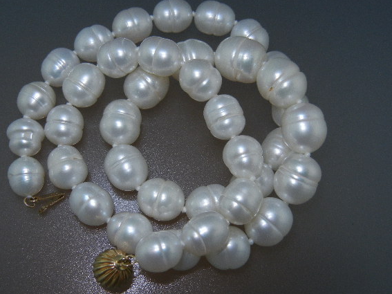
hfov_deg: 42.9
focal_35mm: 44
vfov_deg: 32.9
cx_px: 176
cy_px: 153
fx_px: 498
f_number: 7.4
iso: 235
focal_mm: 7.1
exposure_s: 1/30
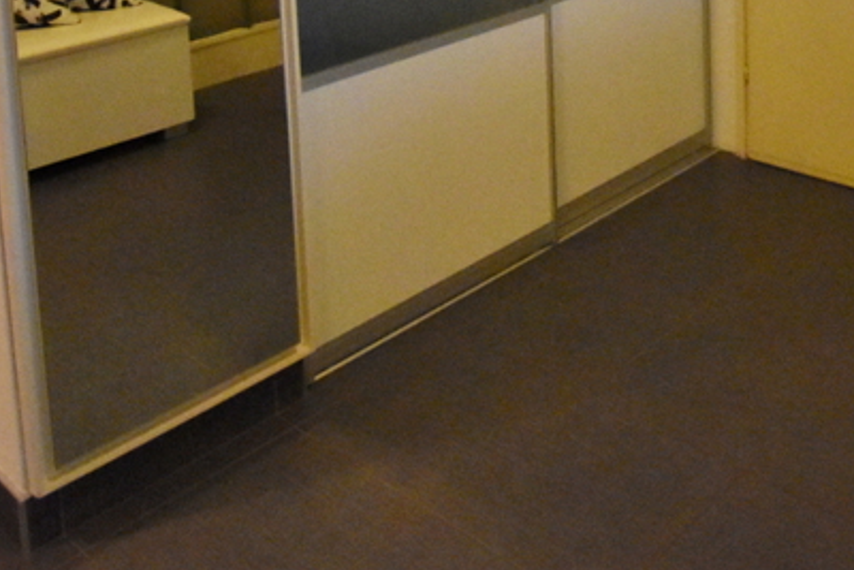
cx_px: 728
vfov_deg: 25.4
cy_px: -186
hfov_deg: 41.0
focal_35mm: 45
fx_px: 1068
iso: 2500
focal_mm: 10
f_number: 4.5
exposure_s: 1/125
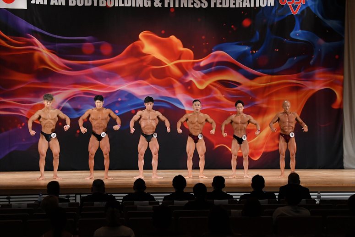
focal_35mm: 93
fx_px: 917
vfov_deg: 14.7
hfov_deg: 21.9
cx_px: 178
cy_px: 118
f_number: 5.6
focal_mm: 62
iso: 3200
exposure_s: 1/400
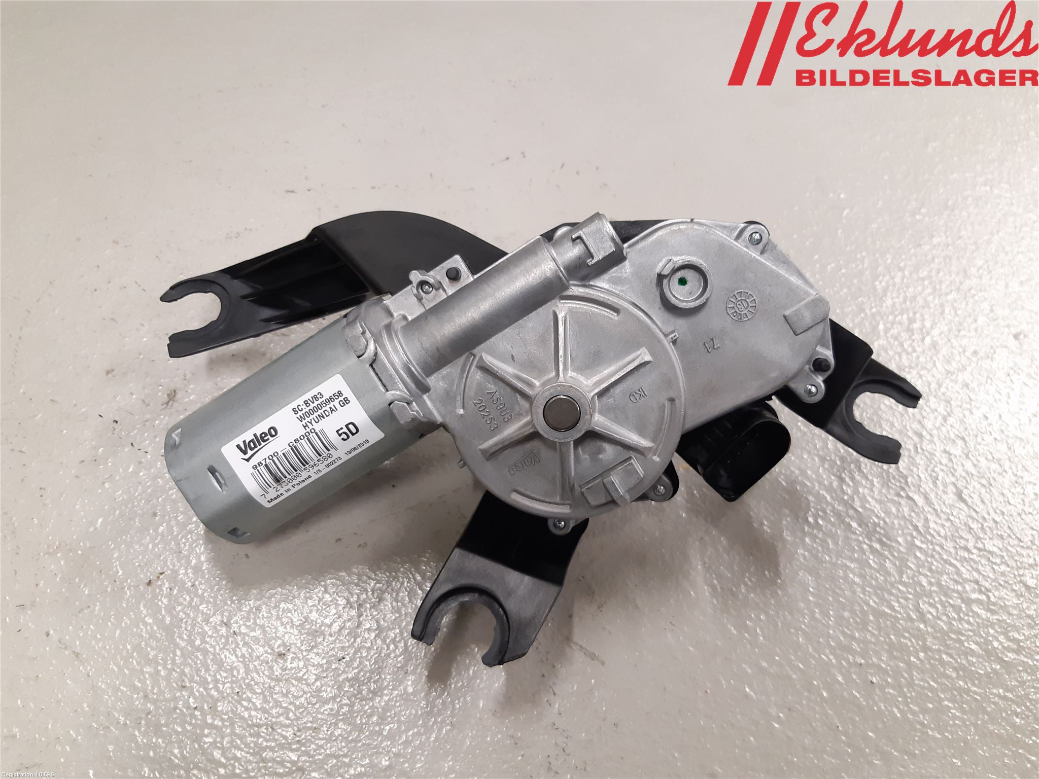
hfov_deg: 67.3
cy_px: 390
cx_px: 520
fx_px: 780
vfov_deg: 53.1
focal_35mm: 26
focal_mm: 3.93
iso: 200
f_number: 1.7
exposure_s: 1/50
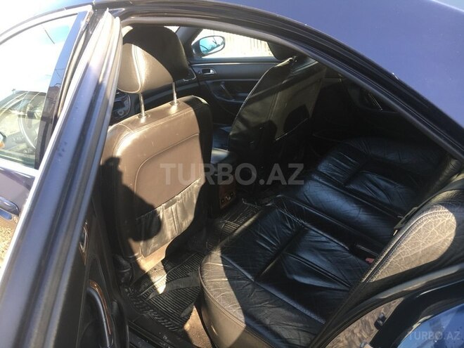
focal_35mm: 29
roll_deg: +6.5
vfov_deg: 48.2
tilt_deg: -25.3
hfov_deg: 61.7
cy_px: 174
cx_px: 232
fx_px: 389
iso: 32
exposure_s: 1/100
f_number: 2.2
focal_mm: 4.15
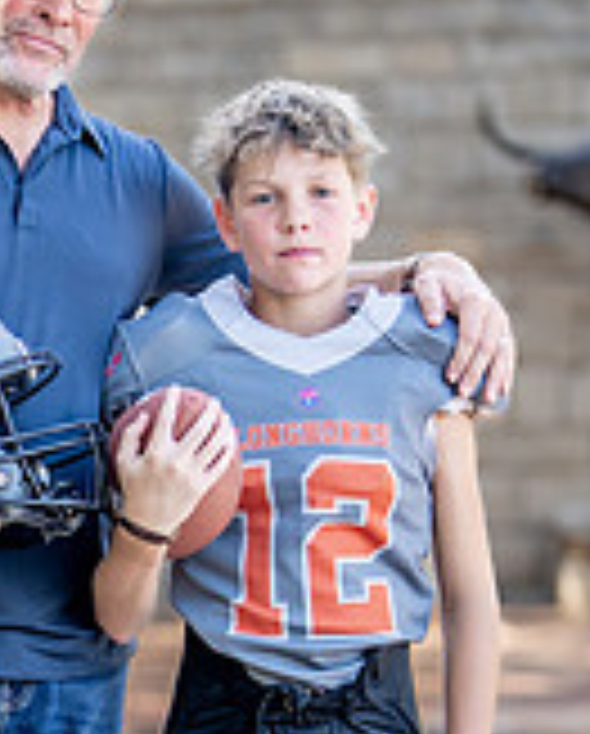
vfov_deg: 10.4
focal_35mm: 185
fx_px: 4027
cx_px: 137
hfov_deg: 8.4
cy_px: 675
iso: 100
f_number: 1.2
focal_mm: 50
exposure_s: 1/1000
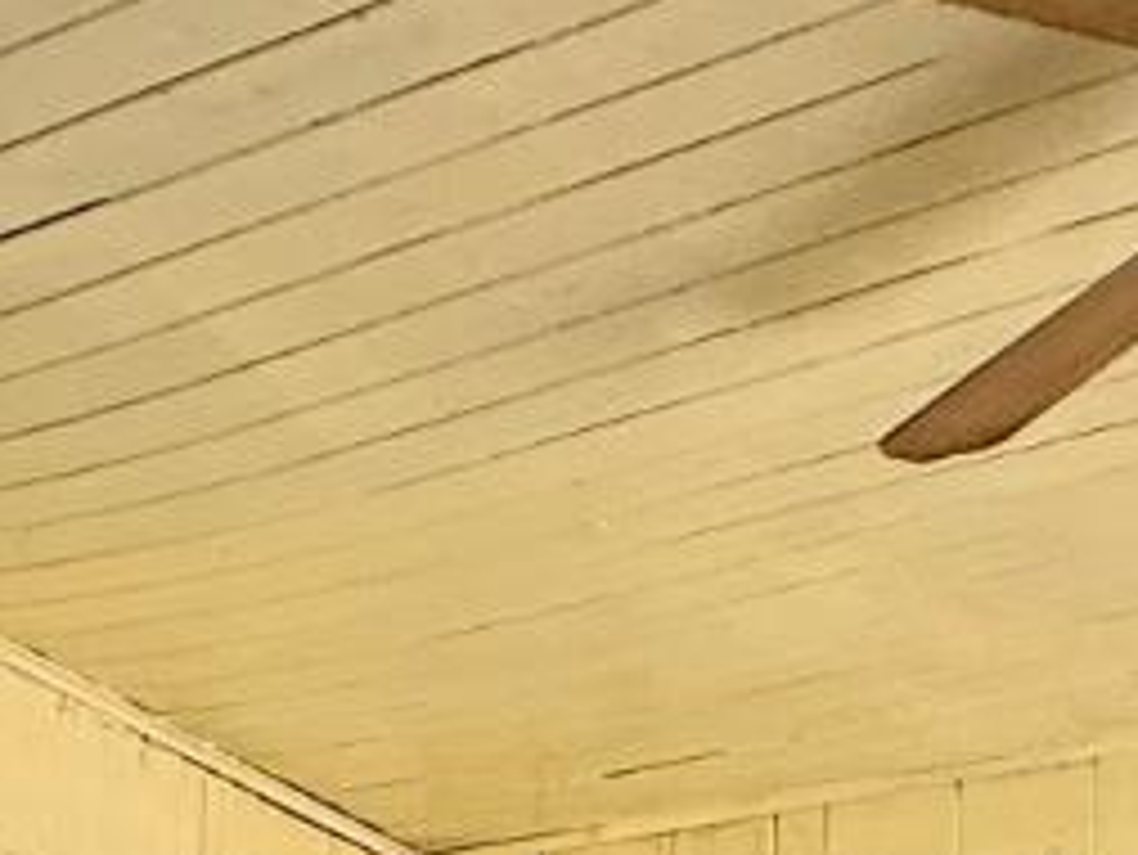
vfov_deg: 14.3
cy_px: 1798
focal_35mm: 83
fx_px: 2730
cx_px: 562
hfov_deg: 23.5
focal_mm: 2.22
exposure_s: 1/99
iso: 80
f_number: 2.2
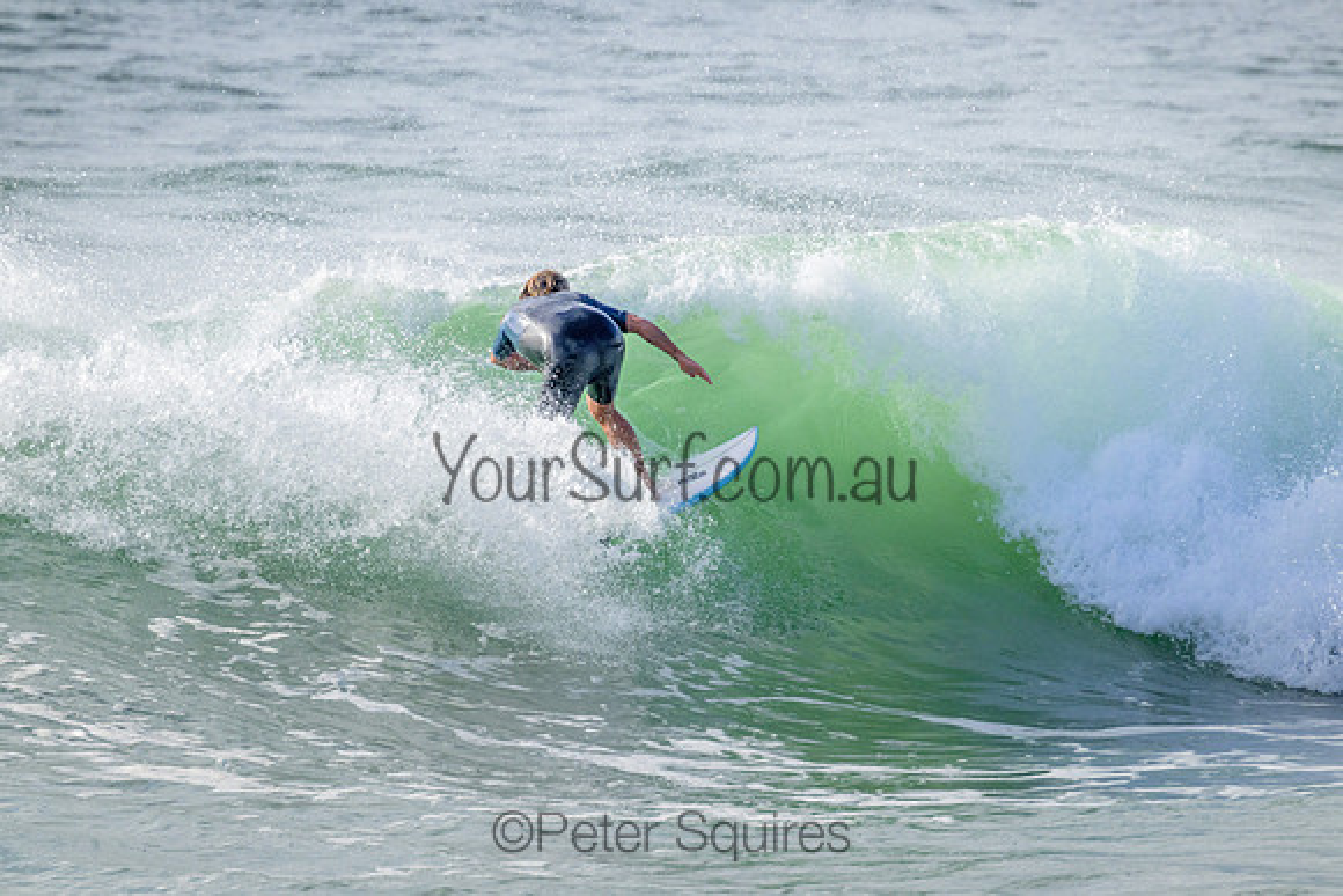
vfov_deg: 1.6
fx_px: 31916
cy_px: 417
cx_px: 718
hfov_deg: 2.4
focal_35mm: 855
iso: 1250
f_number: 11
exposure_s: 1/2000
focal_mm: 800
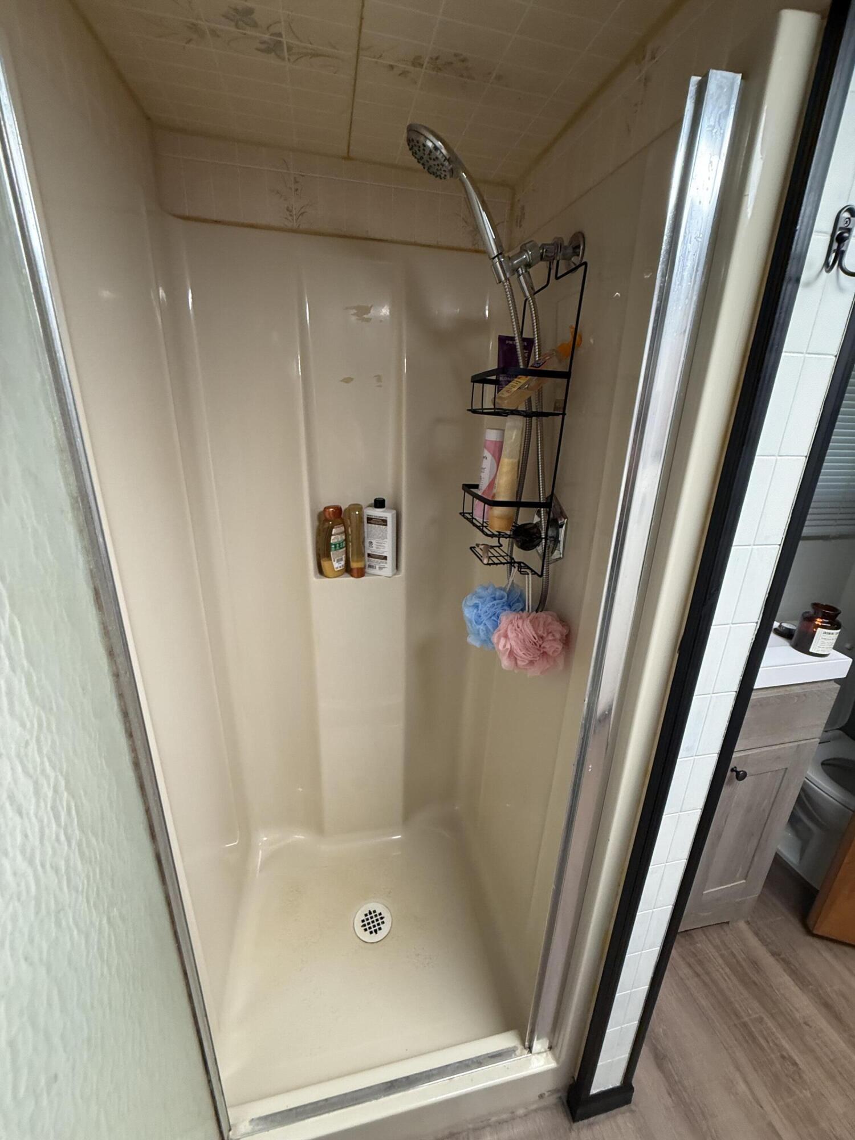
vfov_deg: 102.1
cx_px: 428
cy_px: 570
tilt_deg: -18.1
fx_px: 461
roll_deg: -1.0
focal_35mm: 14
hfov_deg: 85.7
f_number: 2.2
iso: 250
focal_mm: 2.22
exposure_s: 1/60
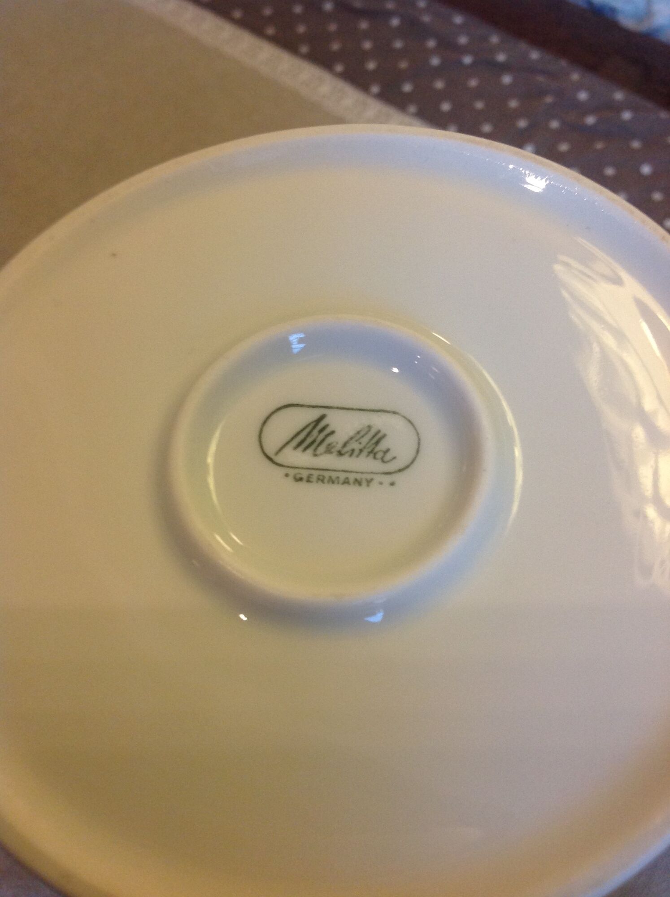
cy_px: 448
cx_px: 335
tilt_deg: -59.6
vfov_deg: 52.7
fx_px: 906
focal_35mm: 35
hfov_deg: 40.6
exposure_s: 1/15
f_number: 2.4
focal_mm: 4.28
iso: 125
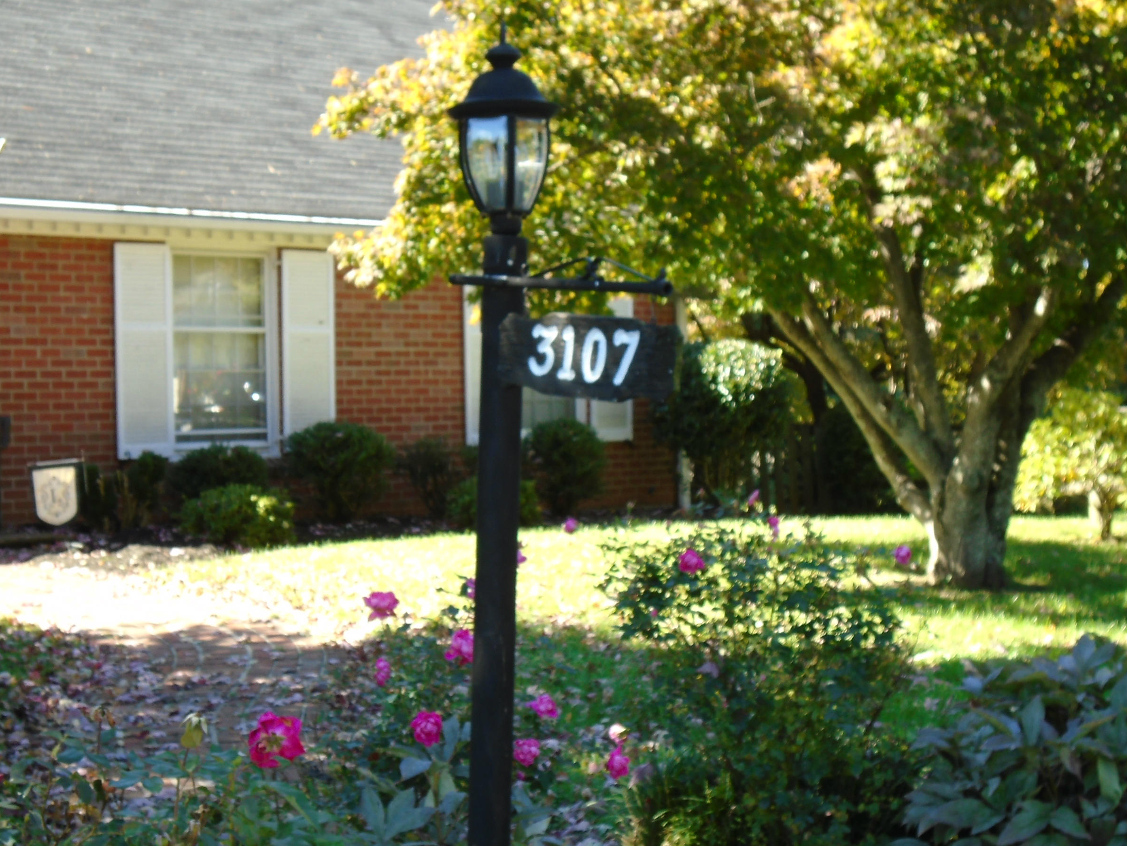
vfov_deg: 23.3
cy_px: 424
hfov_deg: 30.7
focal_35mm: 63
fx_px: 2051
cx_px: 561
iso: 100
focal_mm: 10.2
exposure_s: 1/60
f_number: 4.9
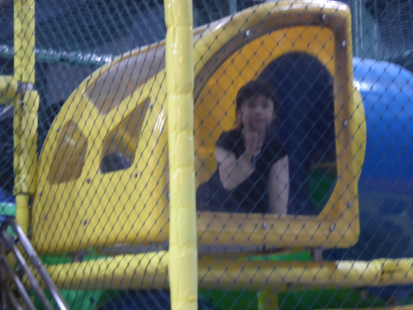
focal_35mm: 138
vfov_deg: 10.7
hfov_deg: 14.3
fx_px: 1646
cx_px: 206
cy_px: 155
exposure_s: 1/4
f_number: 5.2
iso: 500
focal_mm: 22.3
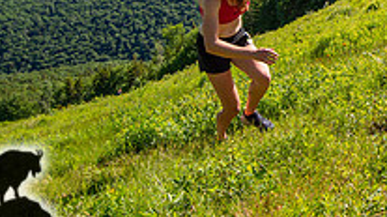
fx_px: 482
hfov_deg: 38.9
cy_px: 0
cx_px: 385
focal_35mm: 47
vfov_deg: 24.2
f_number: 5
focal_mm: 16
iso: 100
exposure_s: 1/500
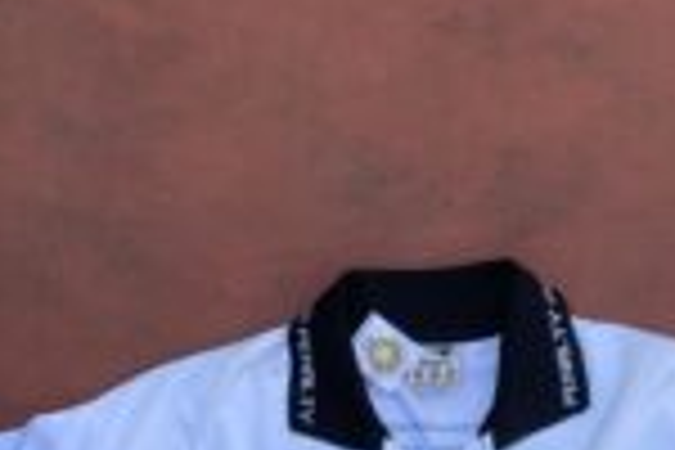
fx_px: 1350
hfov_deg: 27.9
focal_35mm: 72
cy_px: 711
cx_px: 450
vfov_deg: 16.8
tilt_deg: -85.7
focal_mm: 4.25
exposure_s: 1/273
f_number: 1.8
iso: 25
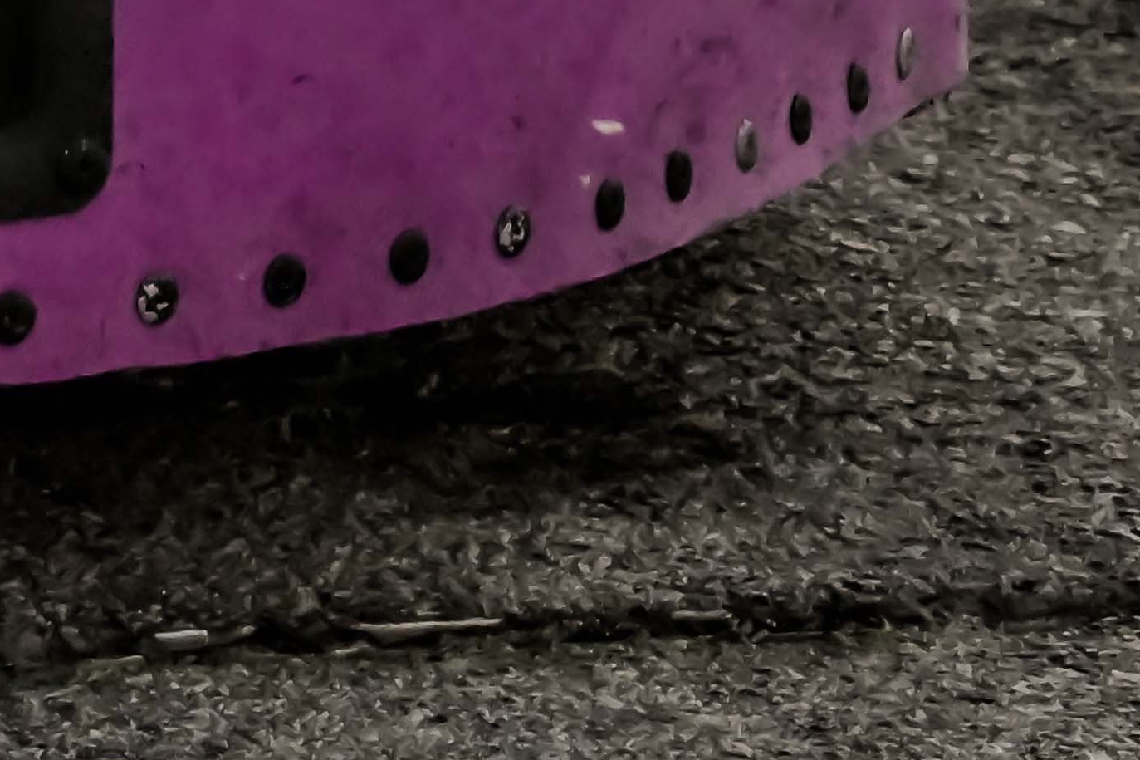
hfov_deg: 4.5
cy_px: -1288
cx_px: -1558
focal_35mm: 450
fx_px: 14247
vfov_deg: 3.0
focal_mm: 76
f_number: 13
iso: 5000
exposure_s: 1/200
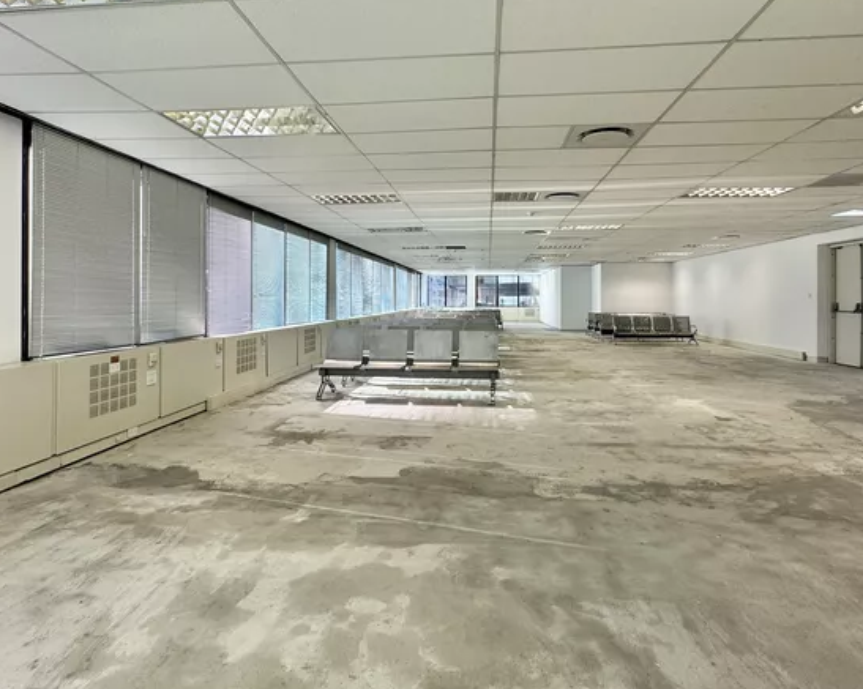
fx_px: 511
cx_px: 437
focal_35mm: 20
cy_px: 300
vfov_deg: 67.8
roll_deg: -0.9
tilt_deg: -0.6
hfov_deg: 80.4
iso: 64
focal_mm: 2.22
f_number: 2.2
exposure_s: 1/100
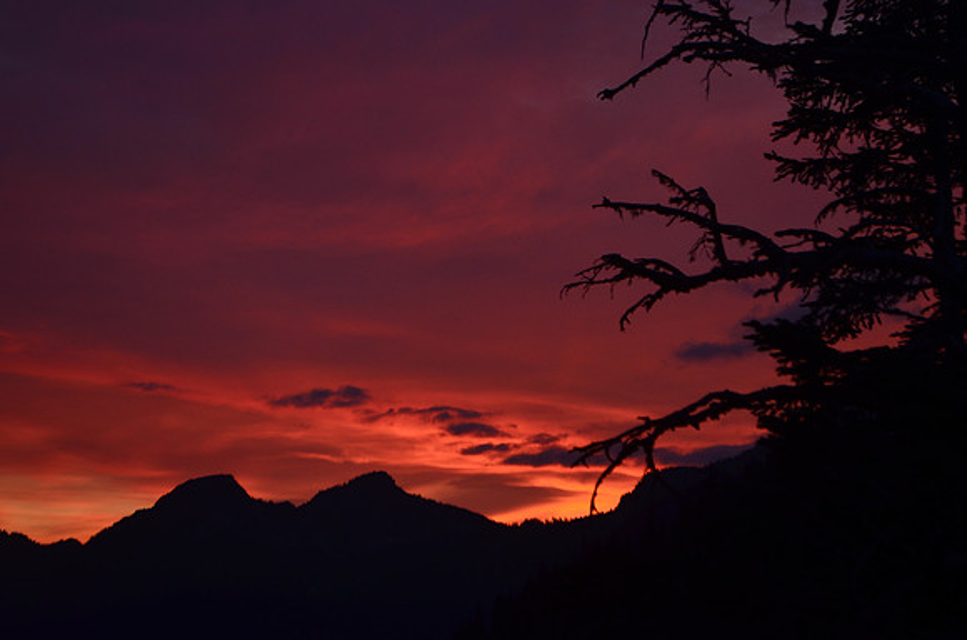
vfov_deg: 16.5
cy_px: 320
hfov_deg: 24.7
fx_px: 2211
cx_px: 484
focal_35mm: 82
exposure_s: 1/100
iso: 400
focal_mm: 55
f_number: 5.6
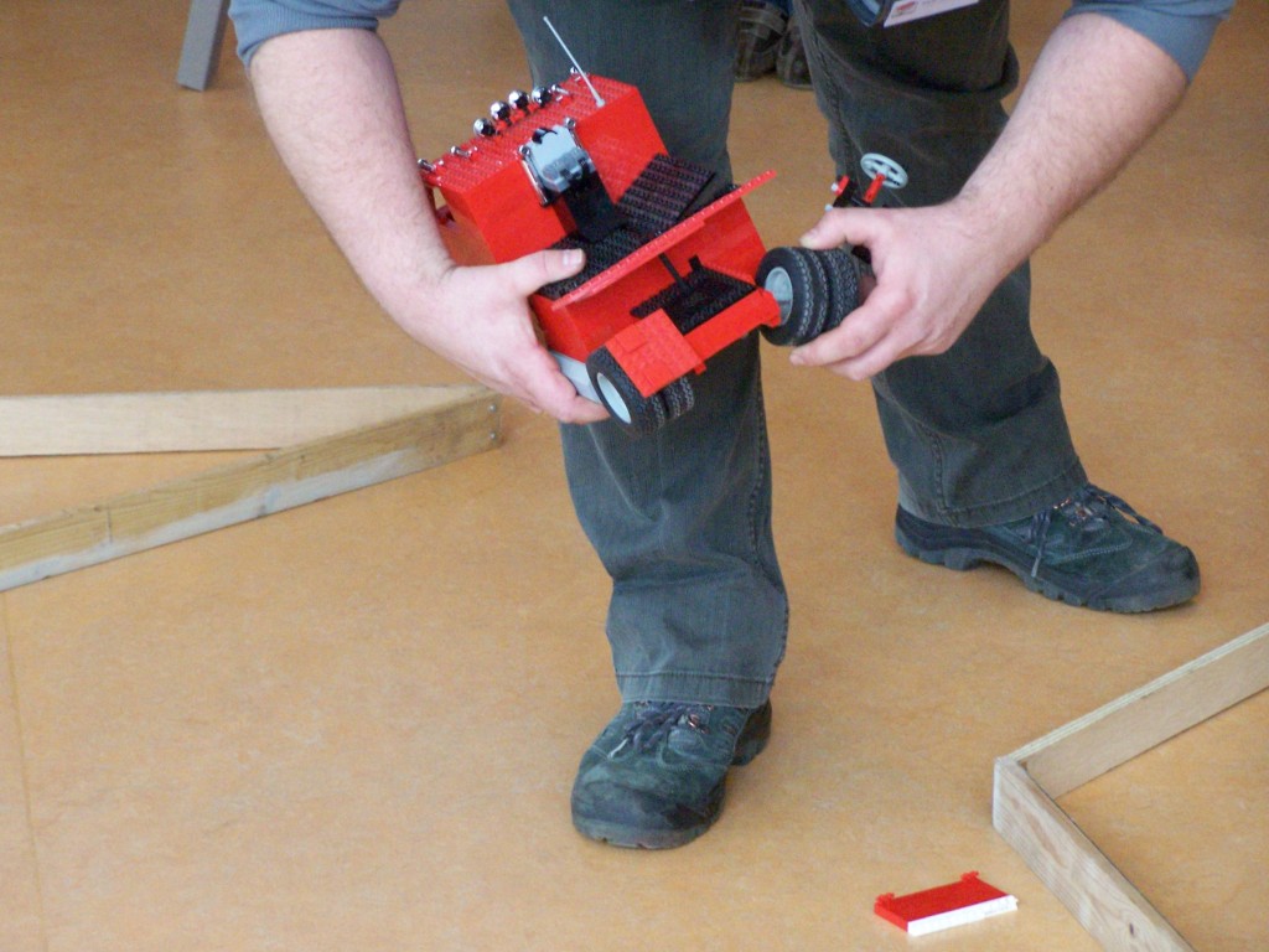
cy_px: 476
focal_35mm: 139
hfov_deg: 14.2
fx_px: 5096
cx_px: 634
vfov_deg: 10.7
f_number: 3.2
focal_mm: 23.1
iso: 400
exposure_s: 1/250
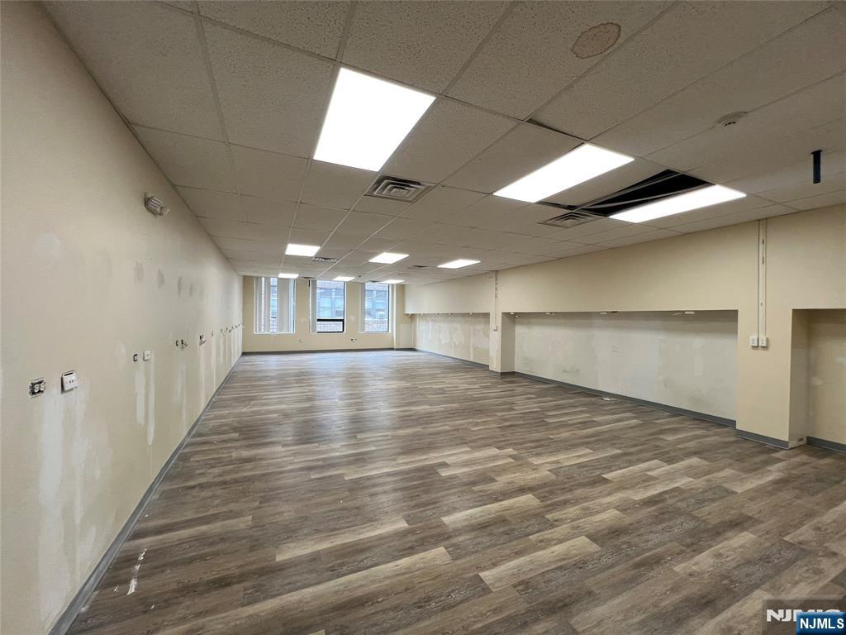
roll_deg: -0.4
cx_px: 423
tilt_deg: -0.6
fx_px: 318
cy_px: 318
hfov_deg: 106.2
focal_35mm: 13
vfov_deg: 89.9
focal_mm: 1.57
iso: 80
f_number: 1.8
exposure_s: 1/120
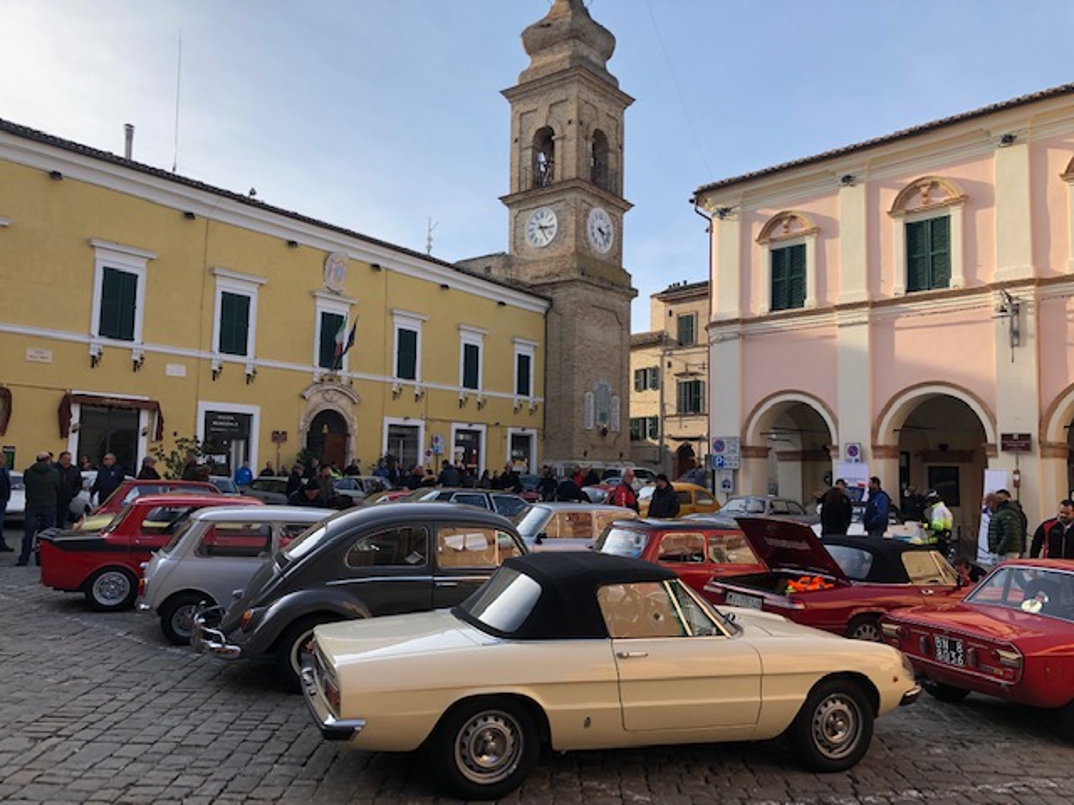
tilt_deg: +6.0
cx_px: 537
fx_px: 869
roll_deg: -0.9
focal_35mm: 28
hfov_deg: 63.4
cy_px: 402
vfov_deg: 49.7
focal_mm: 4
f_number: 1.8
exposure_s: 1/1116
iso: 20
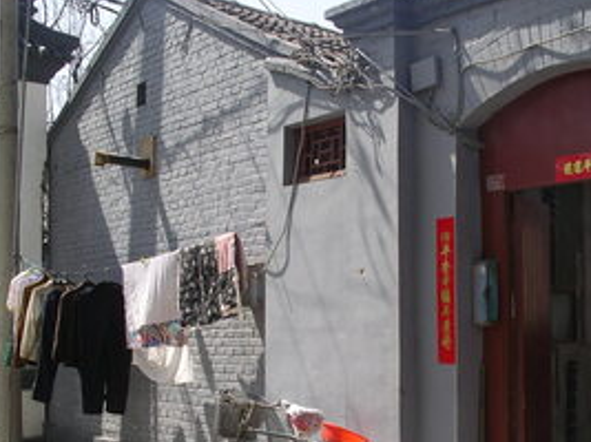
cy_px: 307
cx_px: 349
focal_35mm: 54
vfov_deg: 26.8
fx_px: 922
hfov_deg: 35.5
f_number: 4.3
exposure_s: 1/367
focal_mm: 7.8
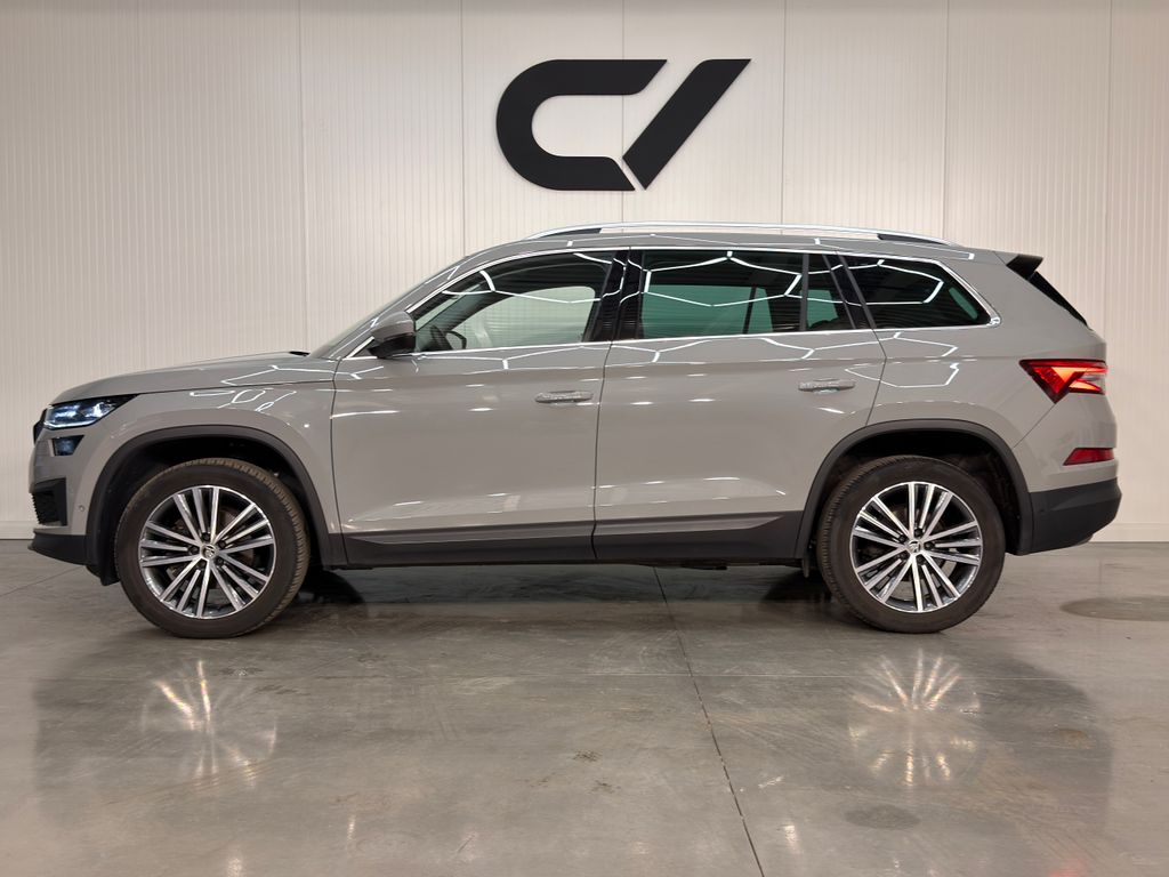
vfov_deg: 39.7
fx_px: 1216
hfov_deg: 51.4
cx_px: 584
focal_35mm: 36
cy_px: 438
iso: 50
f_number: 1.78
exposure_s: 1/50
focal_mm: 6.76
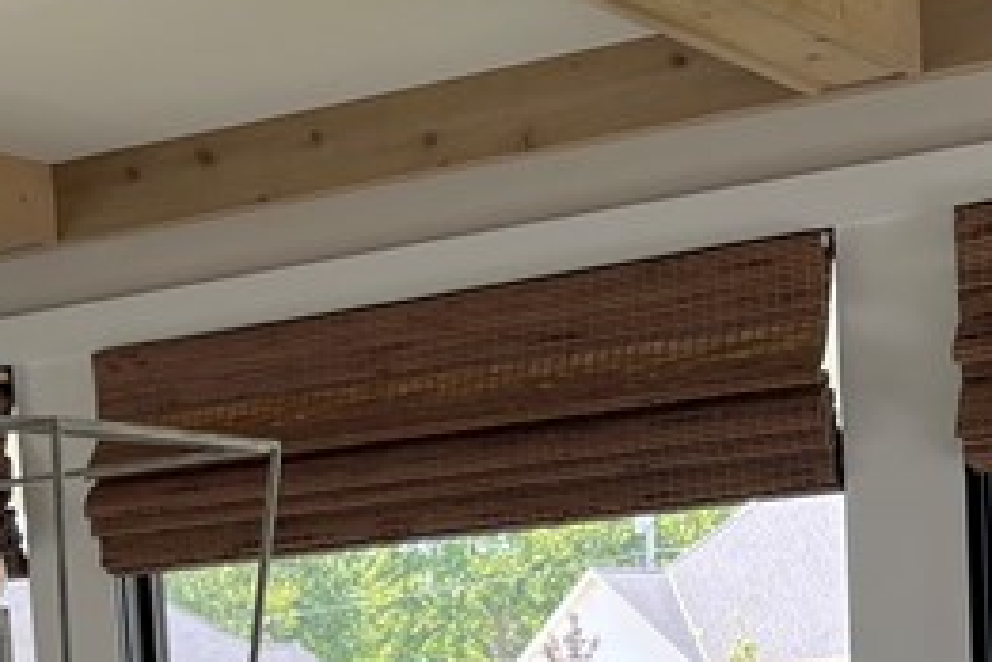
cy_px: 1115
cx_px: 133
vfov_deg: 12.1
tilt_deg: -7.6
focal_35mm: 106
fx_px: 2921
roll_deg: +5.1
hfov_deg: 19.0
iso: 40
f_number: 1.6
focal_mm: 5.96
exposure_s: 1/226
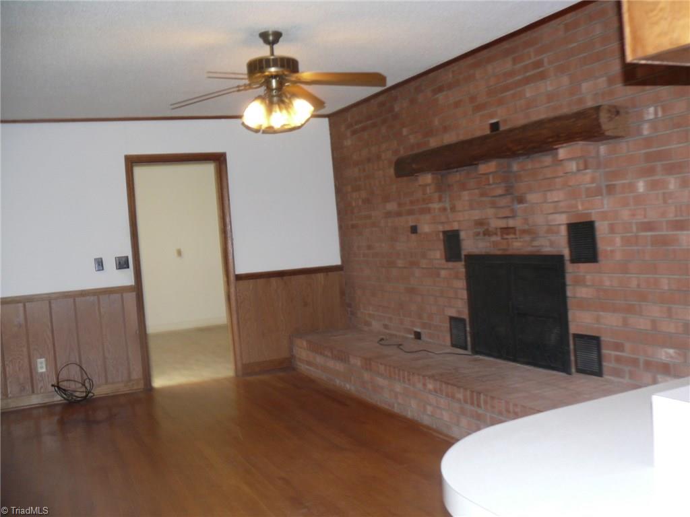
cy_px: 258
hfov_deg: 50.1
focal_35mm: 37
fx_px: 738
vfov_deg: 38.7
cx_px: 345
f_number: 2.8
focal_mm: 7.7
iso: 160
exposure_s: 1/30
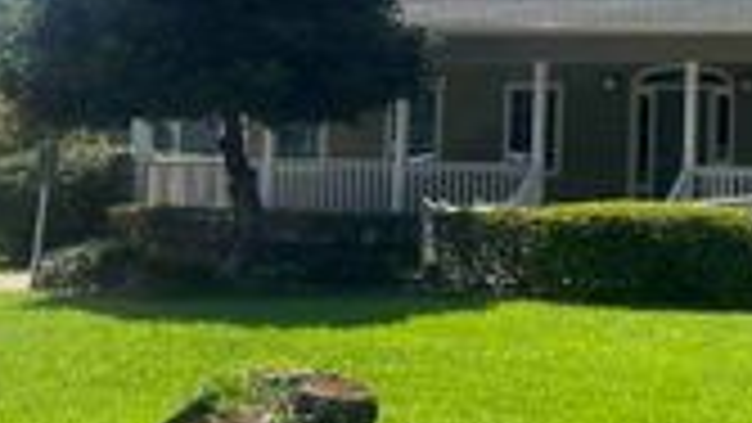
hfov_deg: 23.5
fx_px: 1695
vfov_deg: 14.1
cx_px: 820
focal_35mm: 85
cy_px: 43
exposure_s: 1/6211
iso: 50
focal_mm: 5.7
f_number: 1.5
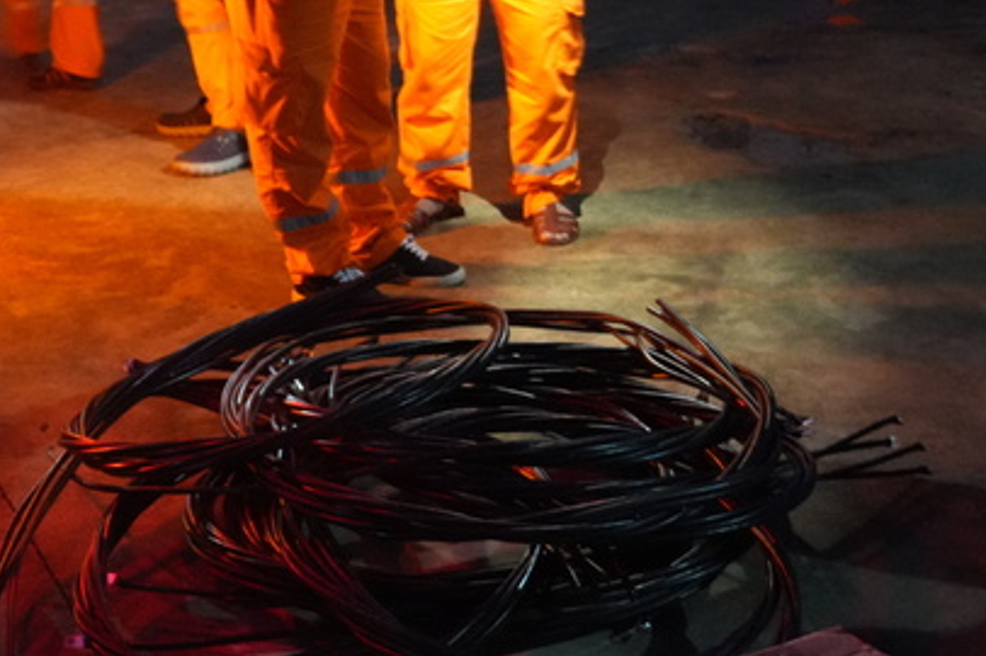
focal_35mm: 68
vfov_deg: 19.6
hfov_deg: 29.6
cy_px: 45
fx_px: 1860
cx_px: 396
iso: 6400
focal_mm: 23
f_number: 4
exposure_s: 1/6
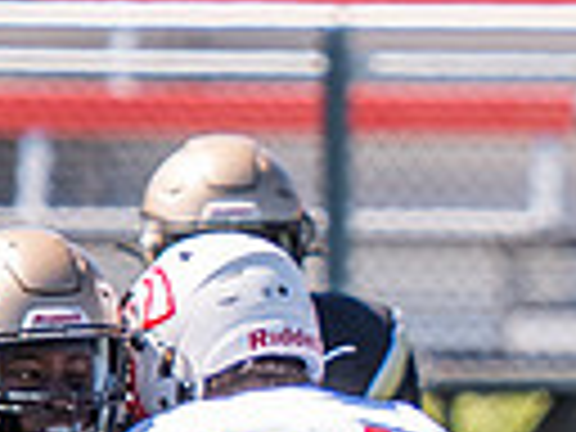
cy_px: 727
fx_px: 24677
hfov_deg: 1.3
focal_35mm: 1483
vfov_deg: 1.0
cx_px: 1435
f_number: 2.8
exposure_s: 1/2000
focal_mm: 165
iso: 160
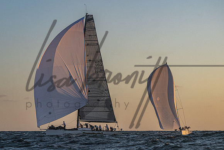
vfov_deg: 9.5
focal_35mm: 145
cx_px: 102
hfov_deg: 14.2
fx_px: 899
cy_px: 75
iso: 250
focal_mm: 115
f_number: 7.1
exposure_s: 1/800
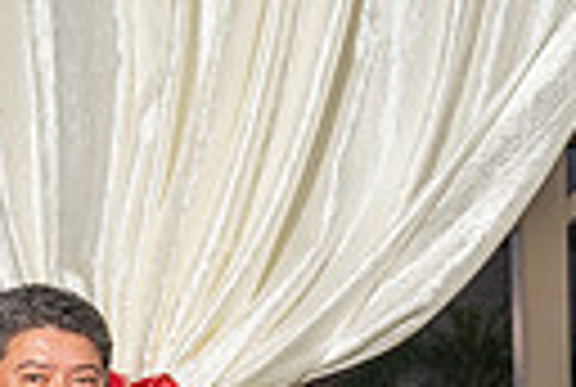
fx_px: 2101
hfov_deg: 14.6
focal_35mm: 131
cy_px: 763
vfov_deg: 9.8
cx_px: 860
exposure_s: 1/200
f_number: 4.5
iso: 640
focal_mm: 29
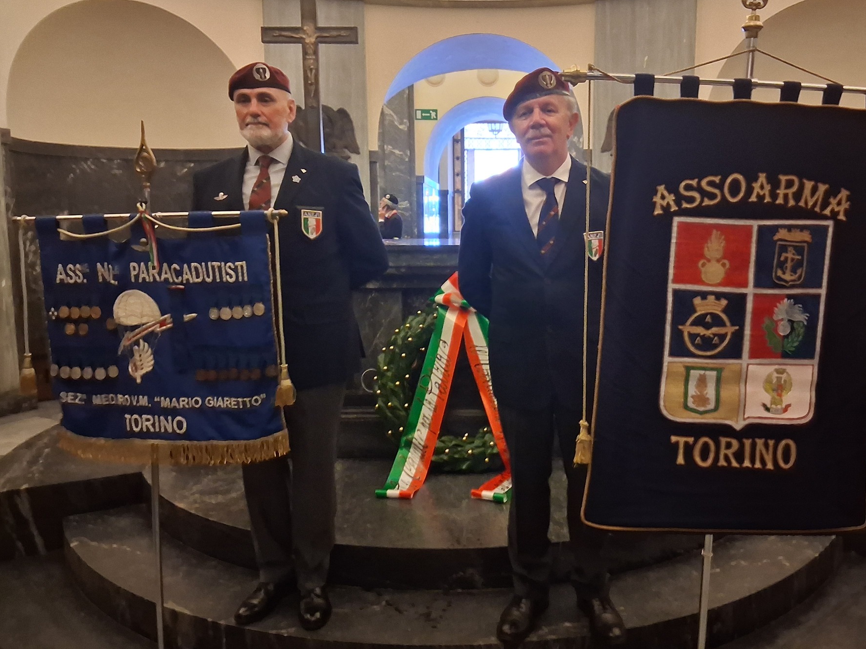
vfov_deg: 46.8
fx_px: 751
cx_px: 483
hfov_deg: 59.8
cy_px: 319
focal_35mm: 30
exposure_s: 1/25
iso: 800
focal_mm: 3.98
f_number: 1.8
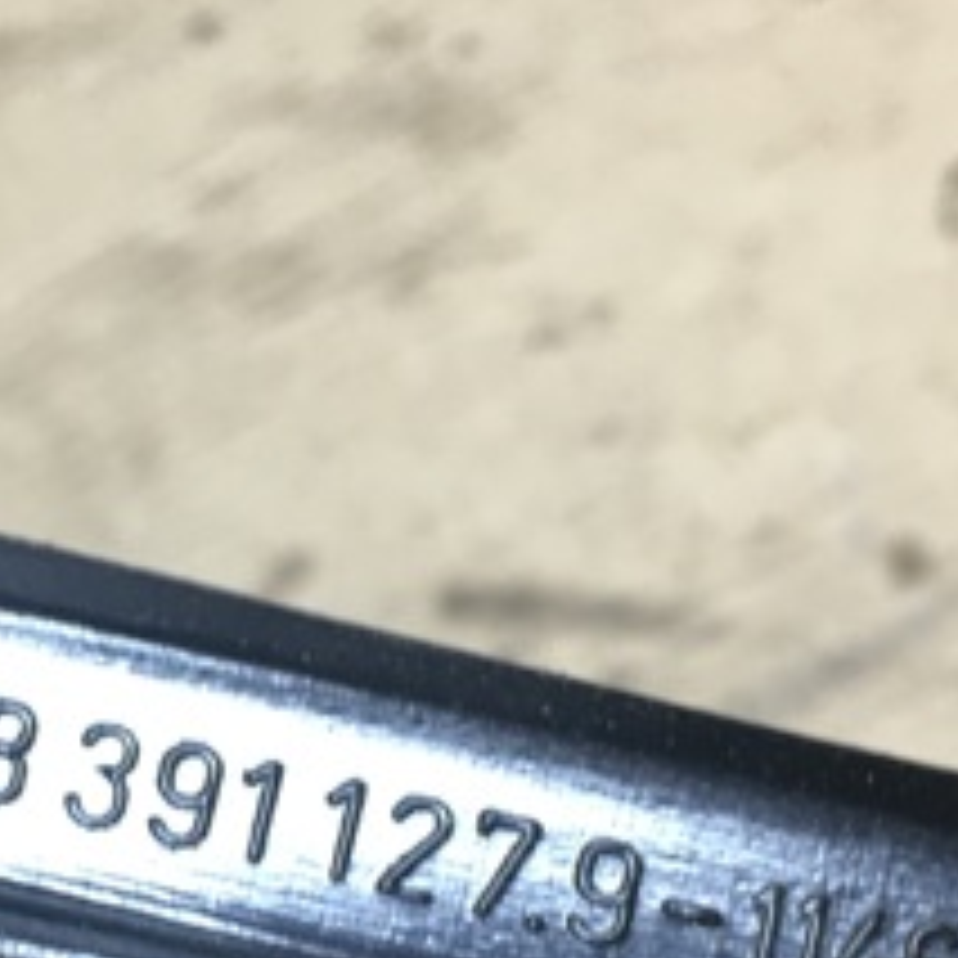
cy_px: 852
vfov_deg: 22.0
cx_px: 283
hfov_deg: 22.3
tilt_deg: -53.3
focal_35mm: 77
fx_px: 2411
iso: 100
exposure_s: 1/33
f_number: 2.2
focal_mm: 4.15
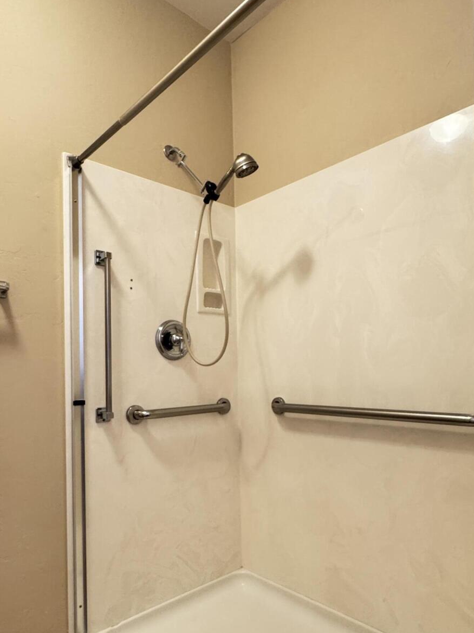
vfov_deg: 71.2
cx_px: 267
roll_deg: +1.2
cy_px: 363
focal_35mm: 24
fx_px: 438
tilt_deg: +1.7
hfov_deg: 56.6
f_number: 2.2
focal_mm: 2.22
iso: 500
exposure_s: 1/60
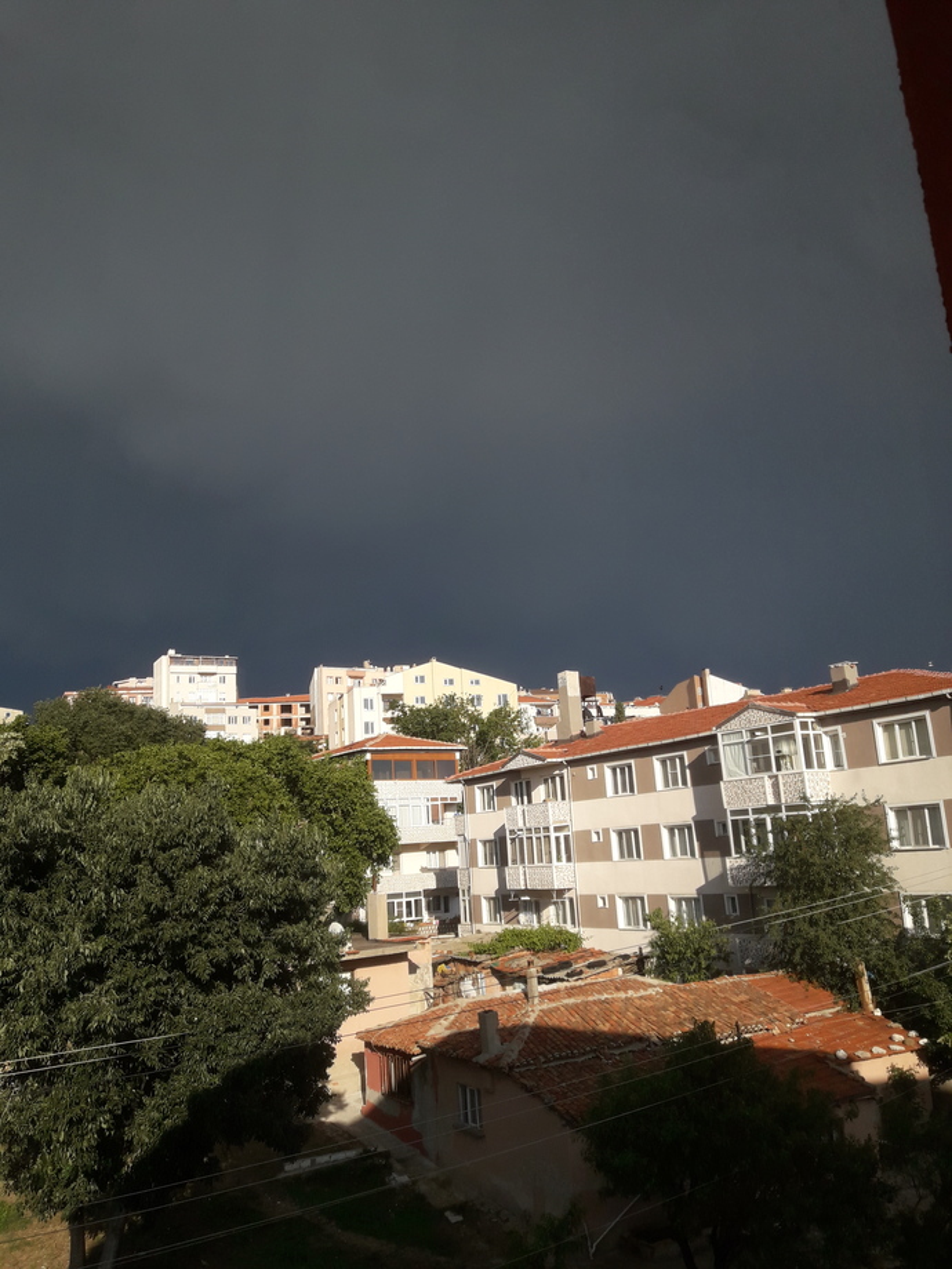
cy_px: 634
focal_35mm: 28
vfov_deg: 63.4
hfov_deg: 49.7
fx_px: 1027
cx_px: 476
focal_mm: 3.7
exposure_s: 1/1464
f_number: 1.9
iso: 40
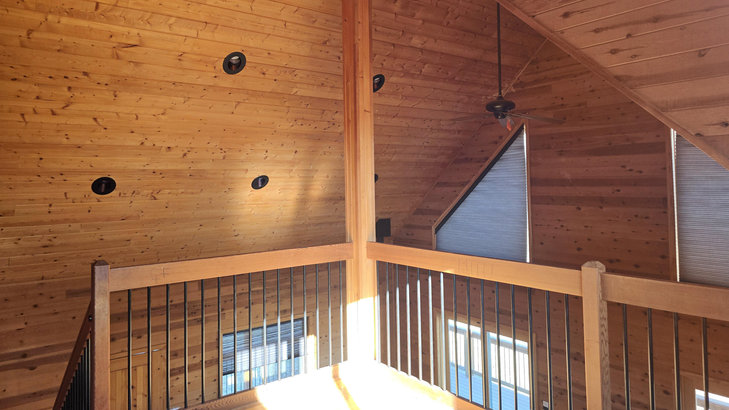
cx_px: 370
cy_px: 168
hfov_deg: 71.9
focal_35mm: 26
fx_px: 503
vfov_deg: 44.2
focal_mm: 6.3
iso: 50
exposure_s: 1/60
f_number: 1.7
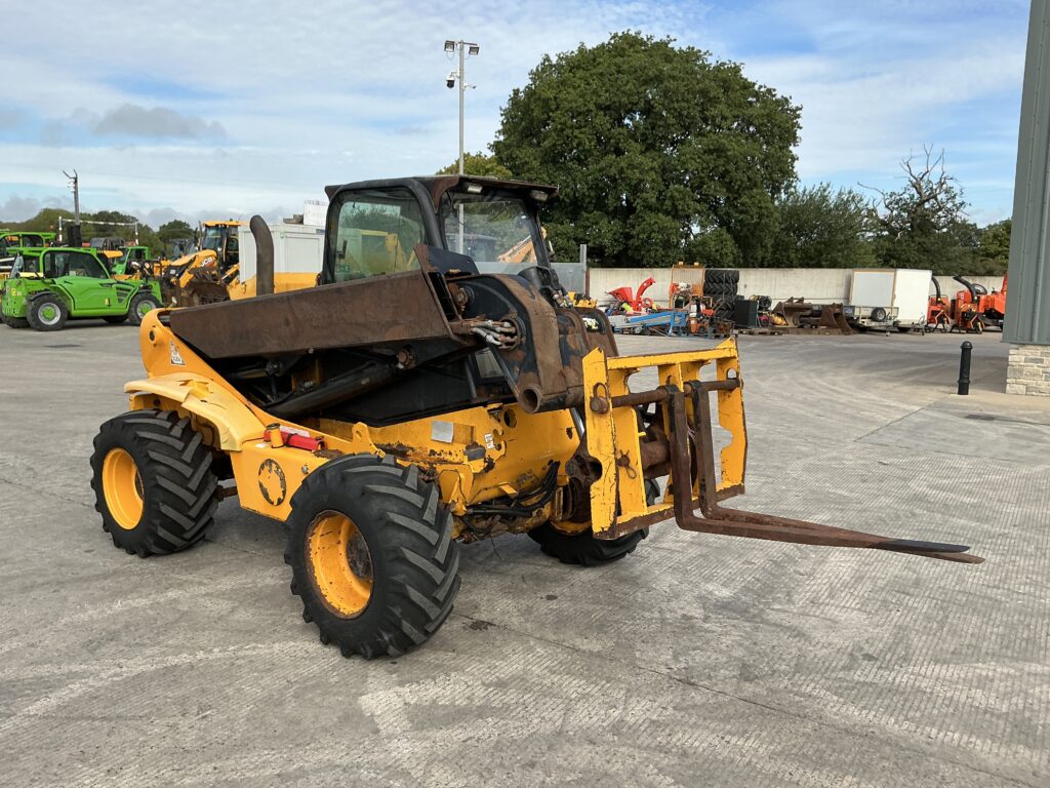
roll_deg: -1.6
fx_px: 849
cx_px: 525
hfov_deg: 63.4
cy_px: 394
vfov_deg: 49.7
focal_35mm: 28
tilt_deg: -6.1
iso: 25
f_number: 1.8
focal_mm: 3
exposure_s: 1/1311
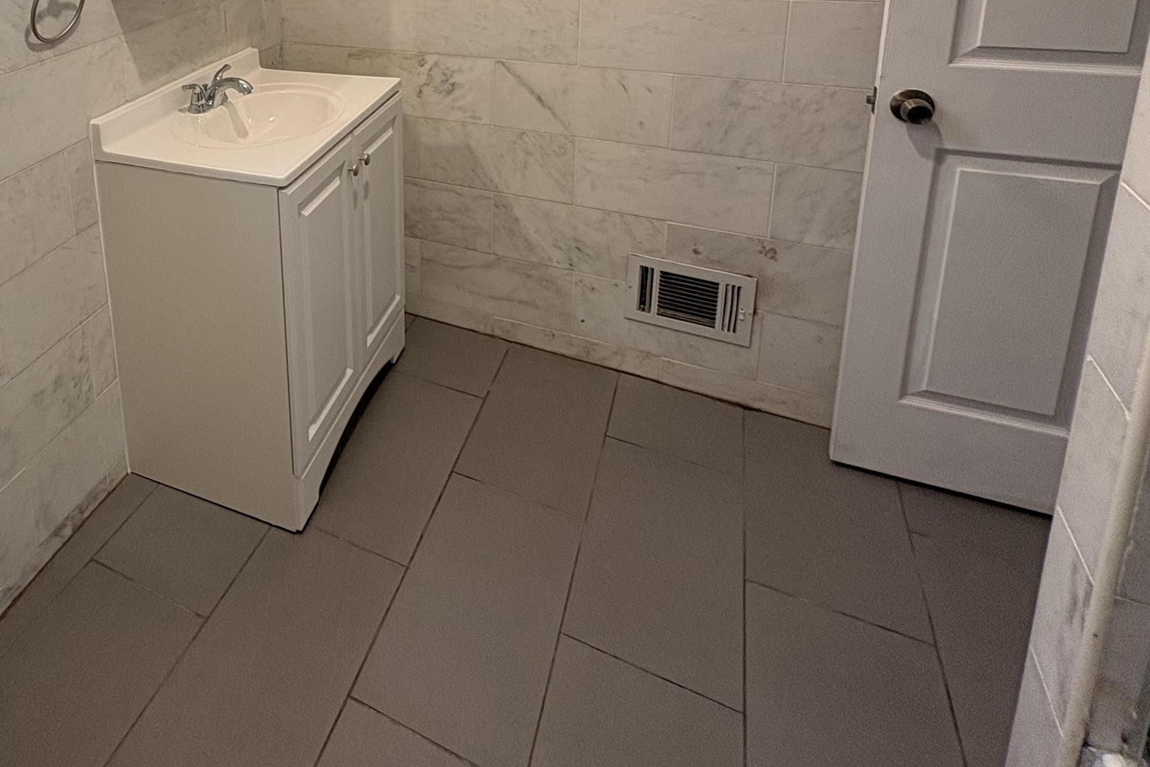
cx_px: 256
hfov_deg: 66.0
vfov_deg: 45.4
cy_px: 46
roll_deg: +4.0
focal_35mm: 25
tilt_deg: -11.6
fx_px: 799
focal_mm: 2.22
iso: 100
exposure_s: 1/60
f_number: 2.2
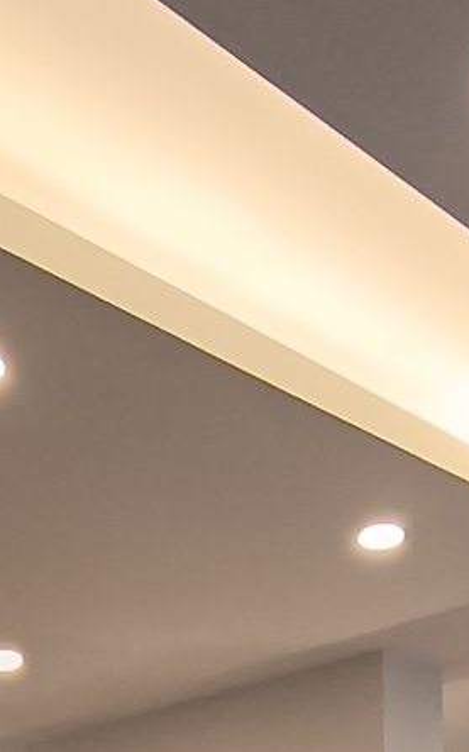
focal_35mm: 78
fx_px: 1597
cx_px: 52
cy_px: 1206
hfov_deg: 16.5
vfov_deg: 21.2
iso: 302
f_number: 2.2
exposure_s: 1/50
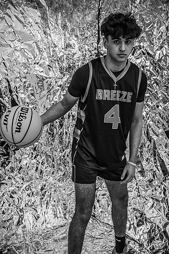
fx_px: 311
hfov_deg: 30.4
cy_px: 127
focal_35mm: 44
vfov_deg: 44.5
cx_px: 84
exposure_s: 1/250
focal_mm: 44
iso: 320
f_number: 4
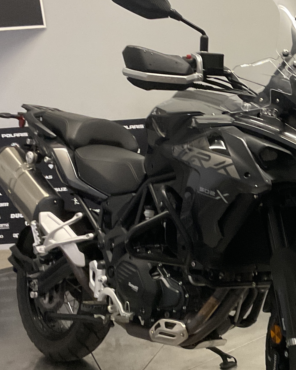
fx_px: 744
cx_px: 272
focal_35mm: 68
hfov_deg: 21.9
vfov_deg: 27.9
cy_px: 199
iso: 250
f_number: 1.8
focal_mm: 3
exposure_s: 1/60
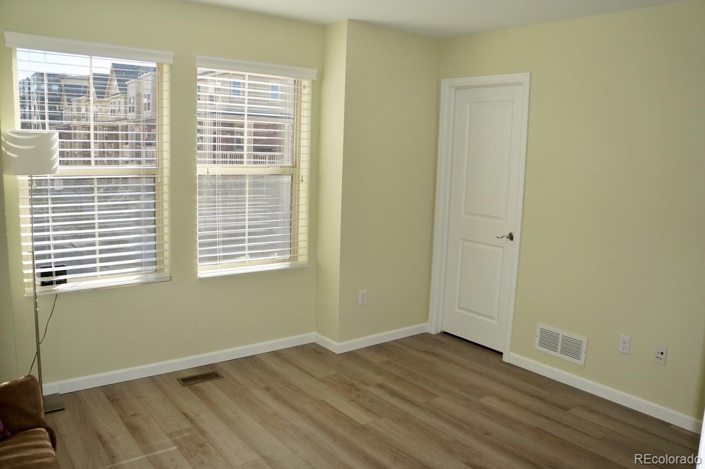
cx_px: 352
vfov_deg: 47.8
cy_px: 234
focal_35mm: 27
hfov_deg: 67.4
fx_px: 528
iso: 100
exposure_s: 1/160
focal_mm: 18
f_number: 4
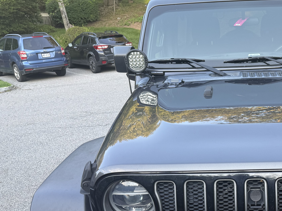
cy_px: 154
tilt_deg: -18.1
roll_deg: +0.9
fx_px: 334
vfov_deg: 34.5
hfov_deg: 43.6
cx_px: 226
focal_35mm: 41
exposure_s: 1/121
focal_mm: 6.76
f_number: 1.78
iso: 80
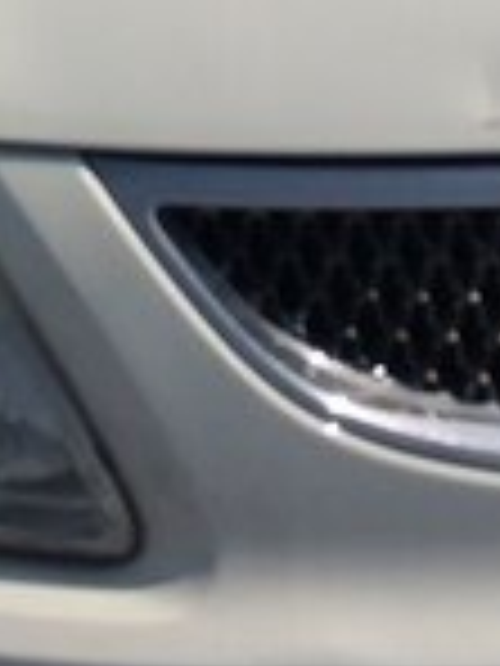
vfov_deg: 19.0
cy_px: -153
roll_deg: -0.6
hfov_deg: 14.7
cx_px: -108
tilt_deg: -28.5
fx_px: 1868
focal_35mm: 97
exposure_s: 1/4975
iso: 40
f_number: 2.2
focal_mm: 4.15
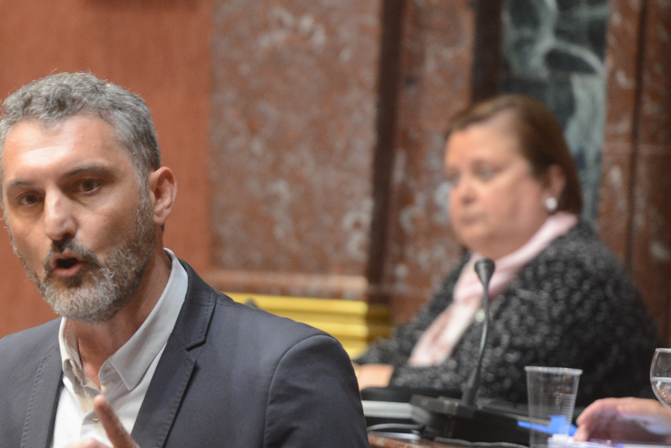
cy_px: 361
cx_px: 39
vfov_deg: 4.7
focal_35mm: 293
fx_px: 5463
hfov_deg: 7.0
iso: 2500
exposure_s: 1/125
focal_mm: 120
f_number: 3.5
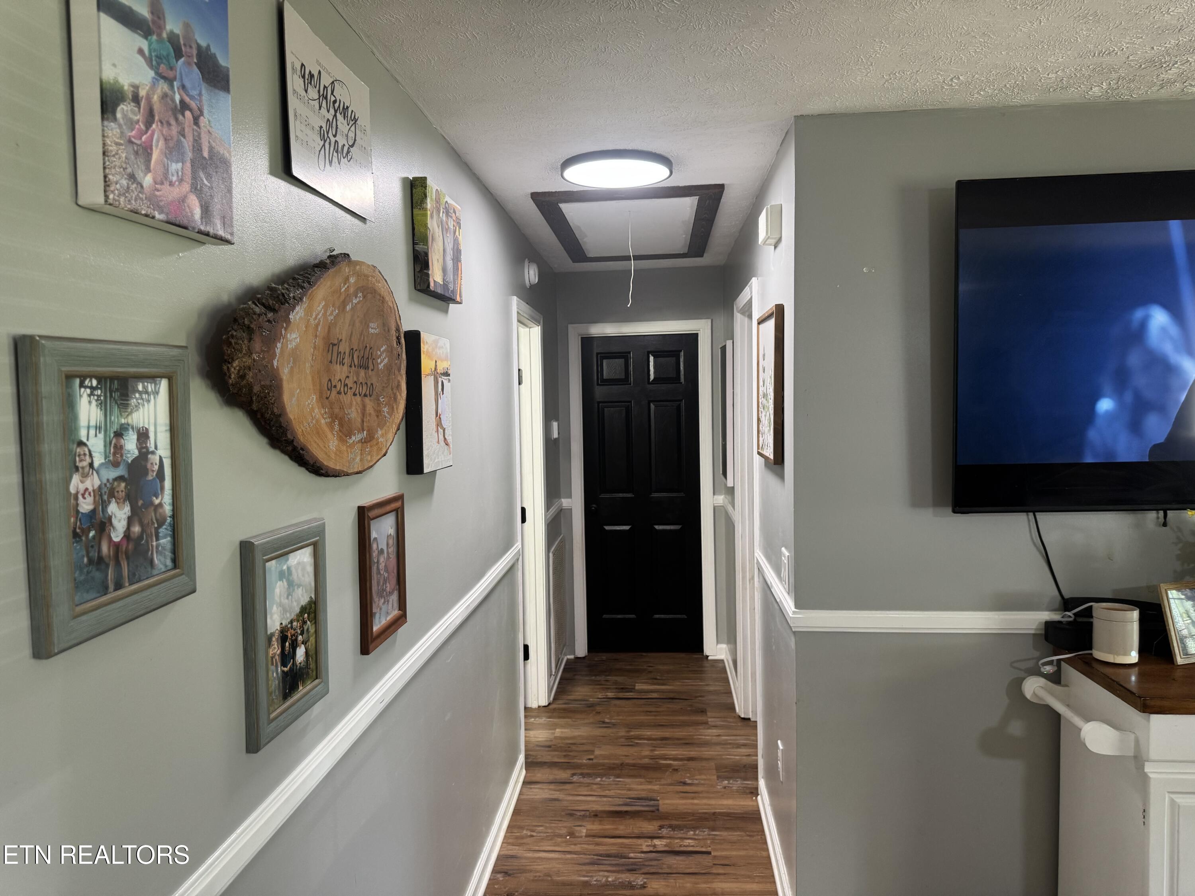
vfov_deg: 56.8
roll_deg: +1.2
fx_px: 829
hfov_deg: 71.6
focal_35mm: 24
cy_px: 448
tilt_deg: -4.2
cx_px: 598
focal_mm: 6.76
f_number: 1.78
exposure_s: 1/60
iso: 200
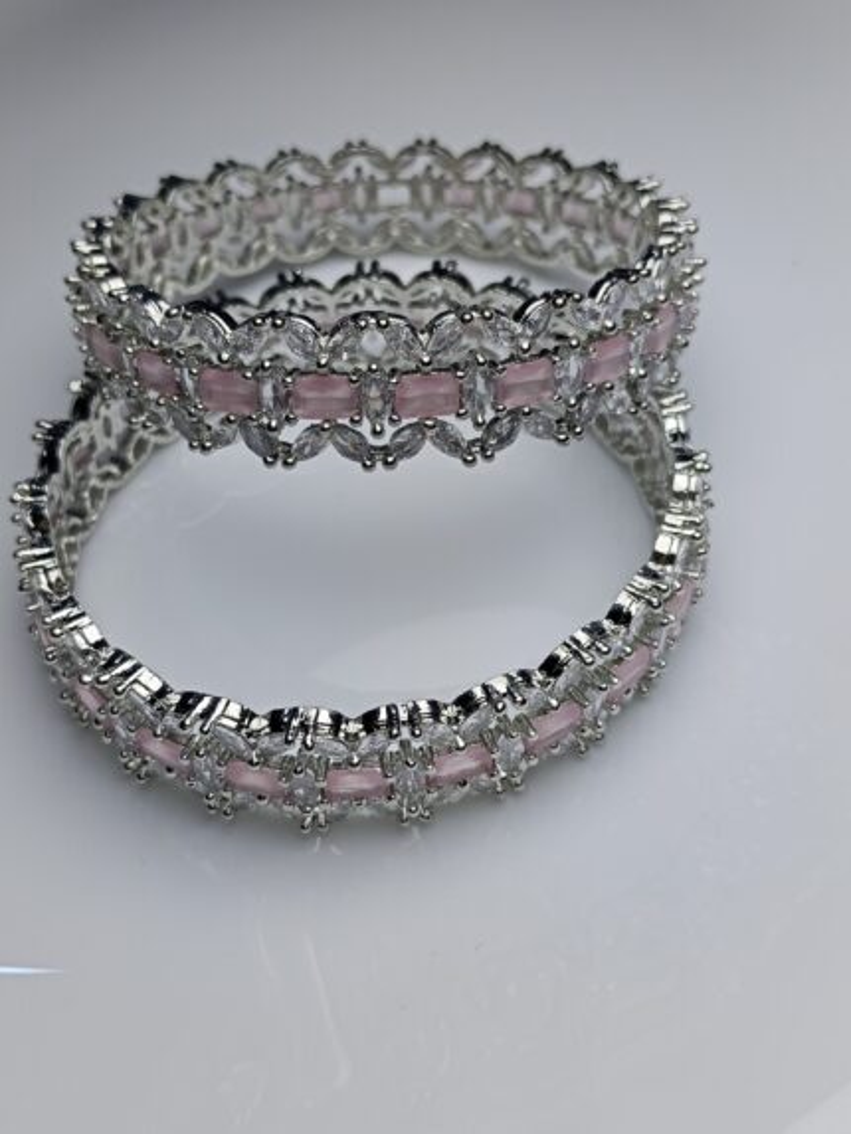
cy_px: 567
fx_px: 1180
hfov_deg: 39.7
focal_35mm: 36
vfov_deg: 51.3
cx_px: 426
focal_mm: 3.98
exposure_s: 1/506
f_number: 1.8
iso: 50
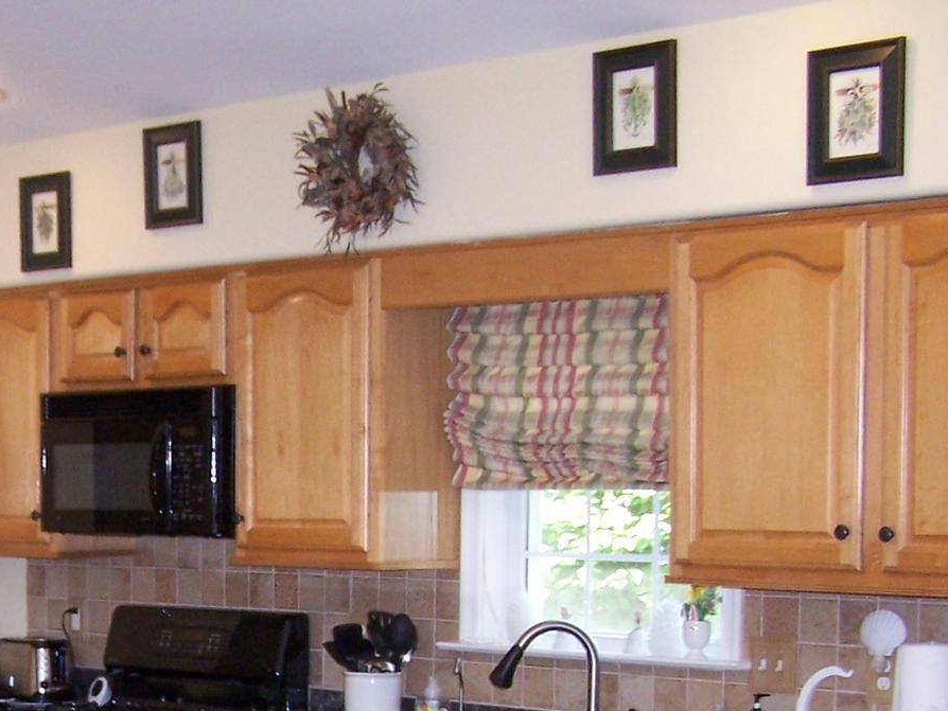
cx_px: 80
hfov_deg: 21.9
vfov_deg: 16.5
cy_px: 771
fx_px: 2383
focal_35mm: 87
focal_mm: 6.3
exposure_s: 1/60
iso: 140
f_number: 2.8
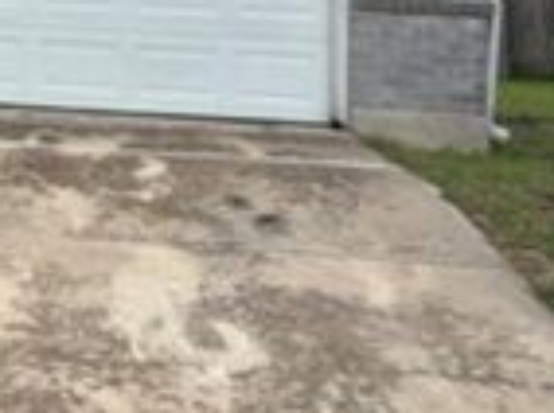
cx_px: -347
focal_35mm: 98
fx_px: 1566
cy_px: -132
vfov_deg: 14.4
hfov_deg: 17.4
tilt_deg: +3.7
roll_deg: -1.8
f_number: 1.6
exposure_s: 1/1845
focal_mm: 5.96
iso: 50
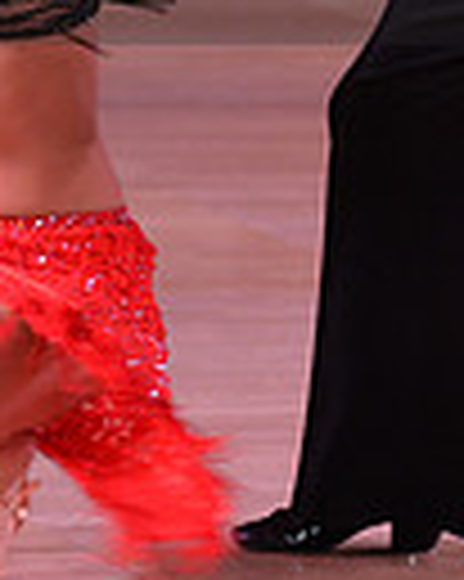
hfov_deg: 2.6
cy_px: -103
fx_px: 10140
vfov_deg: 3.3
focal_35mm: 590
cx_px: 106
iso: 800
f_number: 5
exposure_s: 1/250
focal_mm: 140
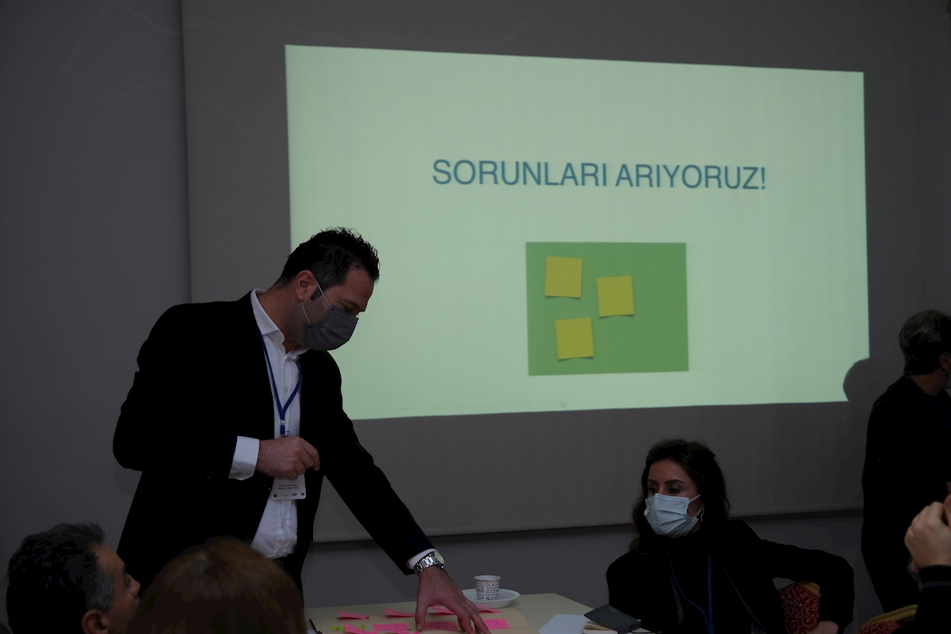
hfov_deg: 36.2
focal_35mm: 55
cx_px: 476
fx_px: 1453
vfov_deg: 24.6
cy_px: 317
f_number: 2.8
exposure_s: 1/60
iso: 320
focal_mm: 36.5
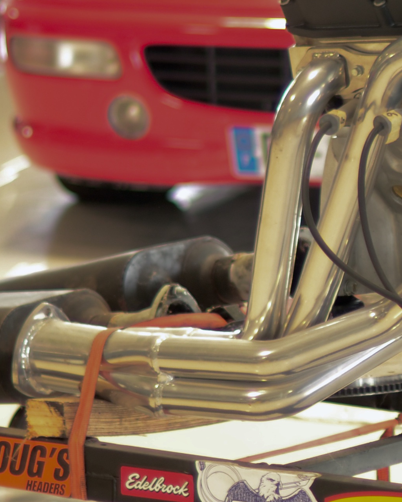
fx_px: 4015
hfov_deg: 5.7
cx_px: 499
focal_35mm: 270
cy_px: 187
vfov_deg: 7.2
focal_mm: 50
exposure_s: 1/40
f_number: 1.6
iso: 160
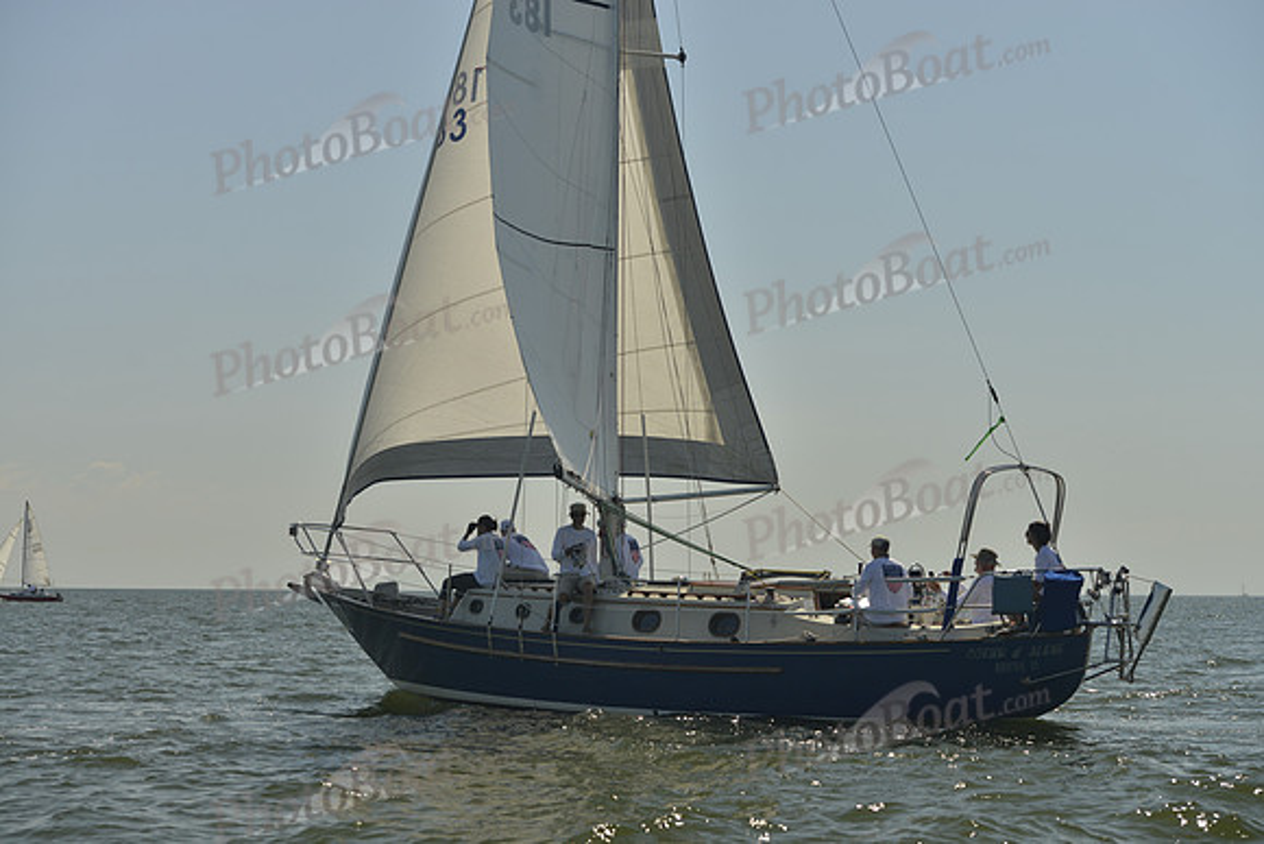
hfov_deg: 28.8
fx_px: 2458
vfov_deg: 19.5
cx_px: 632
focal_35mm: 70
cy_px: 422
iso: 200
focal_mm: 70
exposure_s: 1/1000
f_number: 5.6
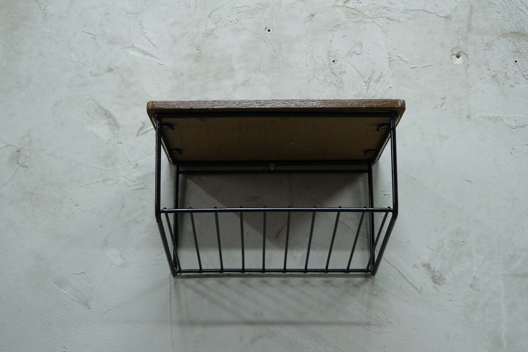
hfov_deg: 42.7
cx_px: 264
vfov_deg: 29.2
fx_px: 675
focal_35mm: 46
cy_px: 176
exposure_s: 1/45
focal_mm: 30.8
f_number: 4
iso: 2500
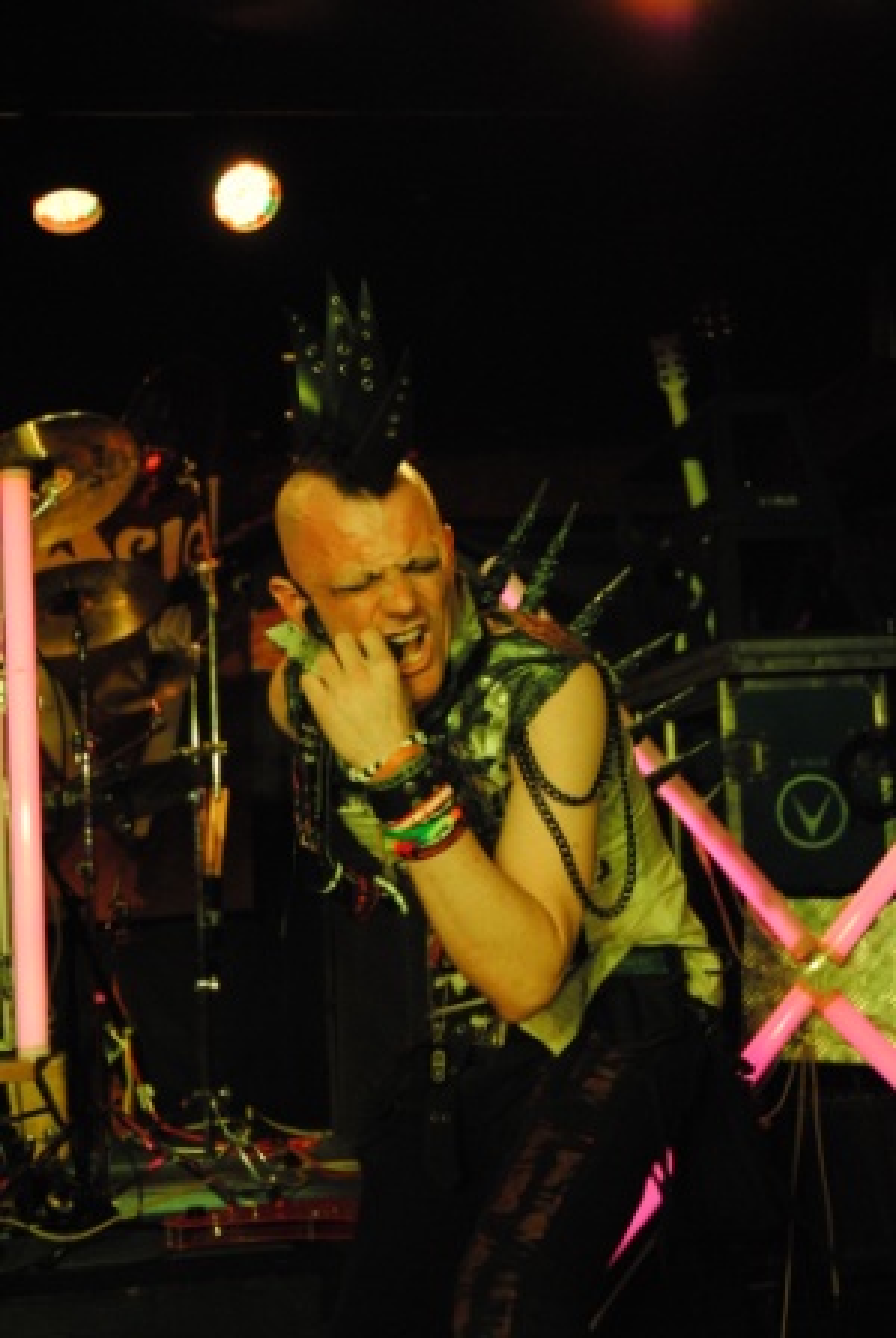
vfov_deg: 35.0
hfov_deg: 23.9
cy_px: 669
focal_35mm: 57
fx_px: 2121
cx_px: 448
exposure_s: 1/60
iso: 800
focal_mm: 38
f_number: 4.8
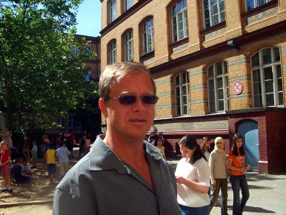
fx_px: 289
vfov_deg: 40.7
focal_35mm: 35
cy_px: 108
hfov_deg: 52.6
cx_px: 143
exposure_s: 1/400
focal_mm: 5.8
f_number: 4.3
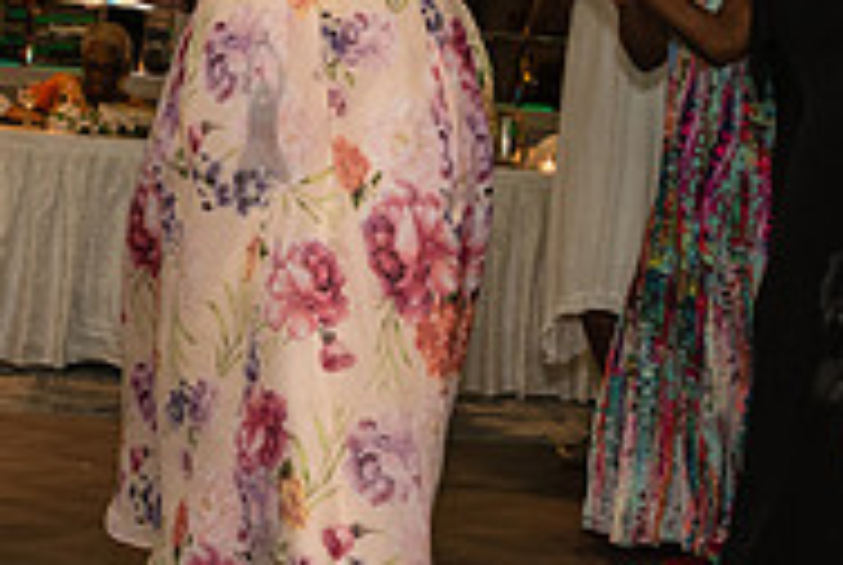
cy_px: 105
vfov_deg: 18.3
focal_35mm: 74
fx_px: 1736
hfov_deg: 27.1
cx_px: 260
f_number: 3.5
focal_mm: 24
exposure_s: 1/160
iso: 1600
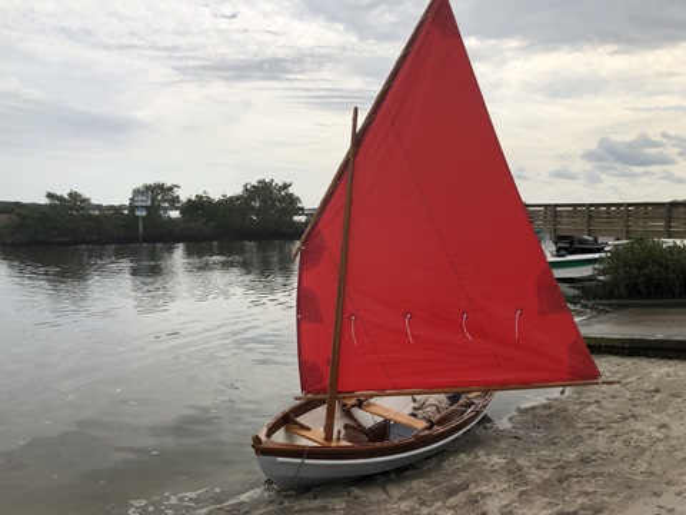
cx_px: 343
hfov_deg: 63.4
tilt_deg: -5.7
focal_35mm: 28
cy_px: 258
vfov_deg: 49.7
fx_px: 555
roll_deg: -1.0
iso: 20
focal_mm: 3.99
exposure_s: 1/2667
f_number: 1.8
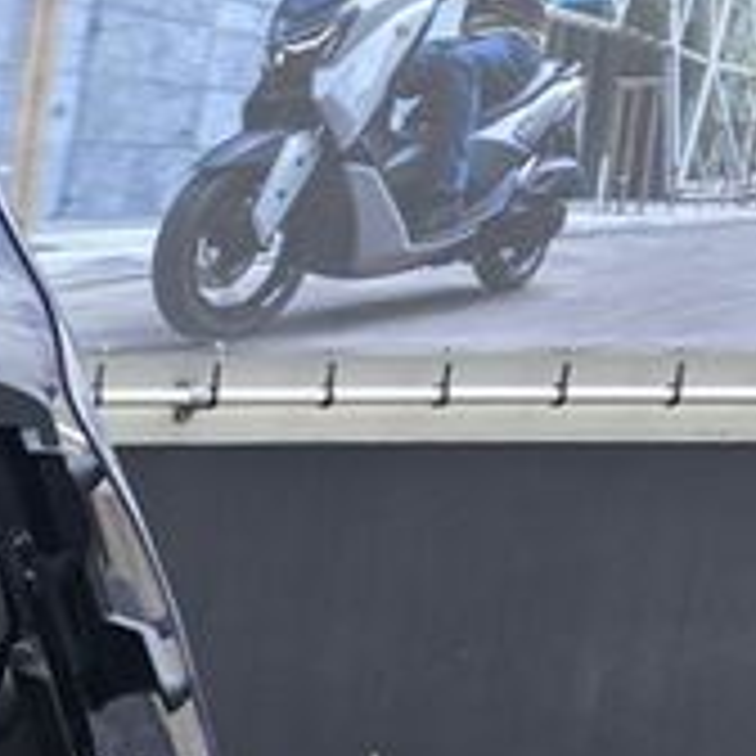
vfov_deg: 16.3
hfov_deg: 13.5
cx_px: -1008
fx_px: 2397
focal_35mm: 97
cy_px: 1156
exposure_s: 1/180
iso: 25
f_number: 1.7
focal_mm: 6.3
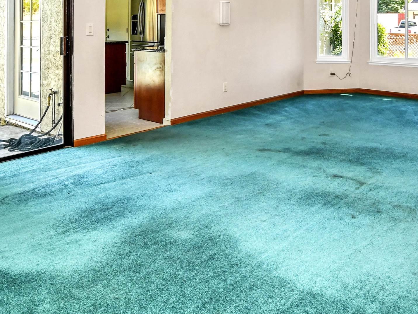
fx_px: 374
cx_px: 266
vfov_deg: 41.5
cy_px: 26
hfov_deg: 57.5
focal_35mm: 31
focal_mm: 10
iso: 640
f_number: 4.5
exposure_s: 1/100
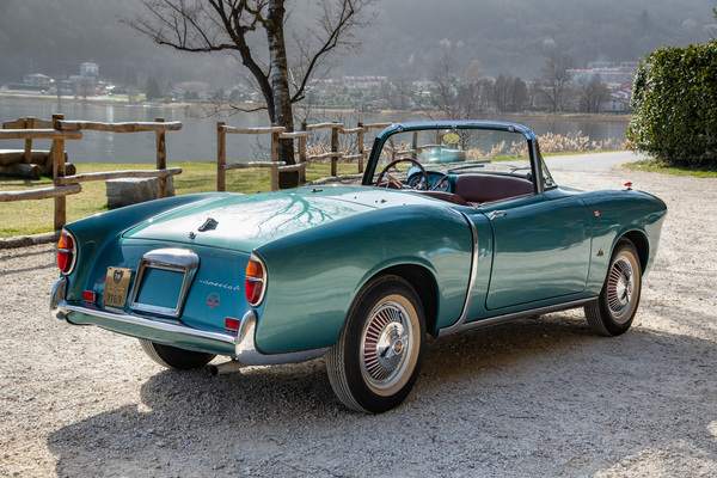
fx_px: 996
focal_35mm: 50
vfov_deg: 27.0
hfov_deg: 39.6
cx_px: 358
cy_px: 239
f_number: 8
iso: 125
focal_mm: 50
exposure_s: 1/125
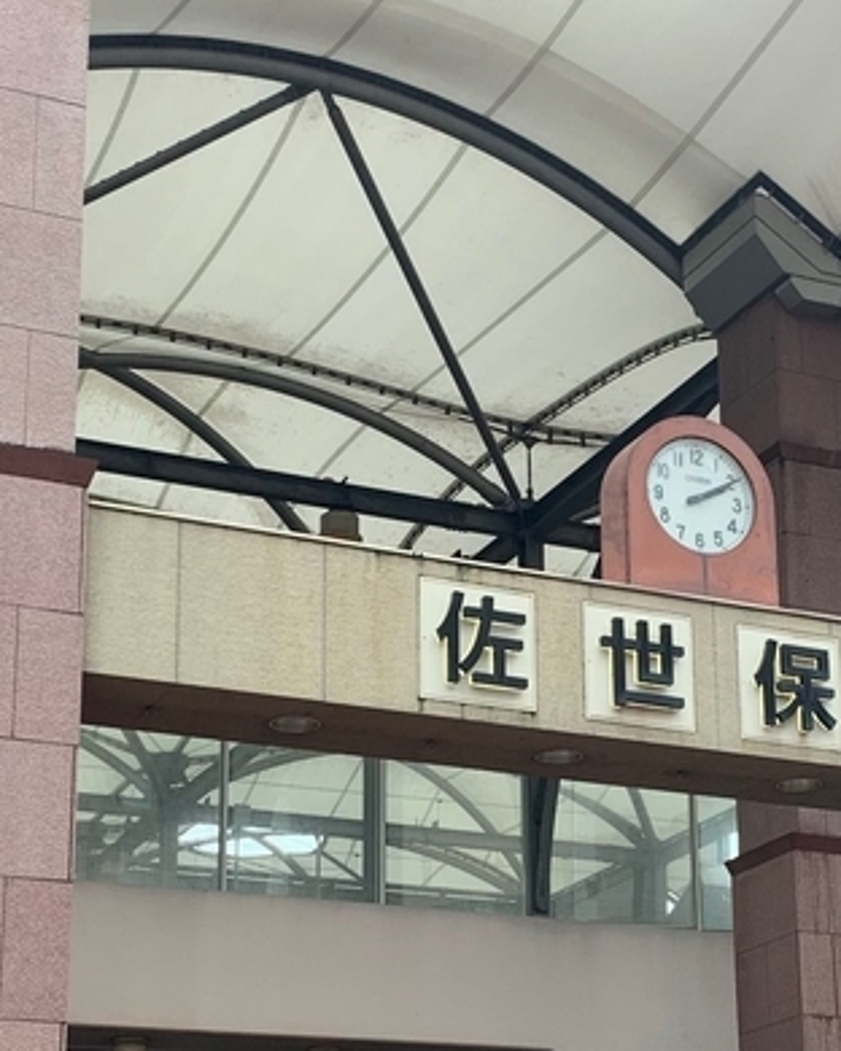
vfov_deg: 24.2
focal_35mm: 78
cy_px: 760
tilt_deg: +18.2
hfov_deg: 19.6
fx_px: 2427
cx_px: 539
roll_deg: +1.4
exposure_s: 1/121
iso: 40
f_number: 1.8
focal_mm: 4.25
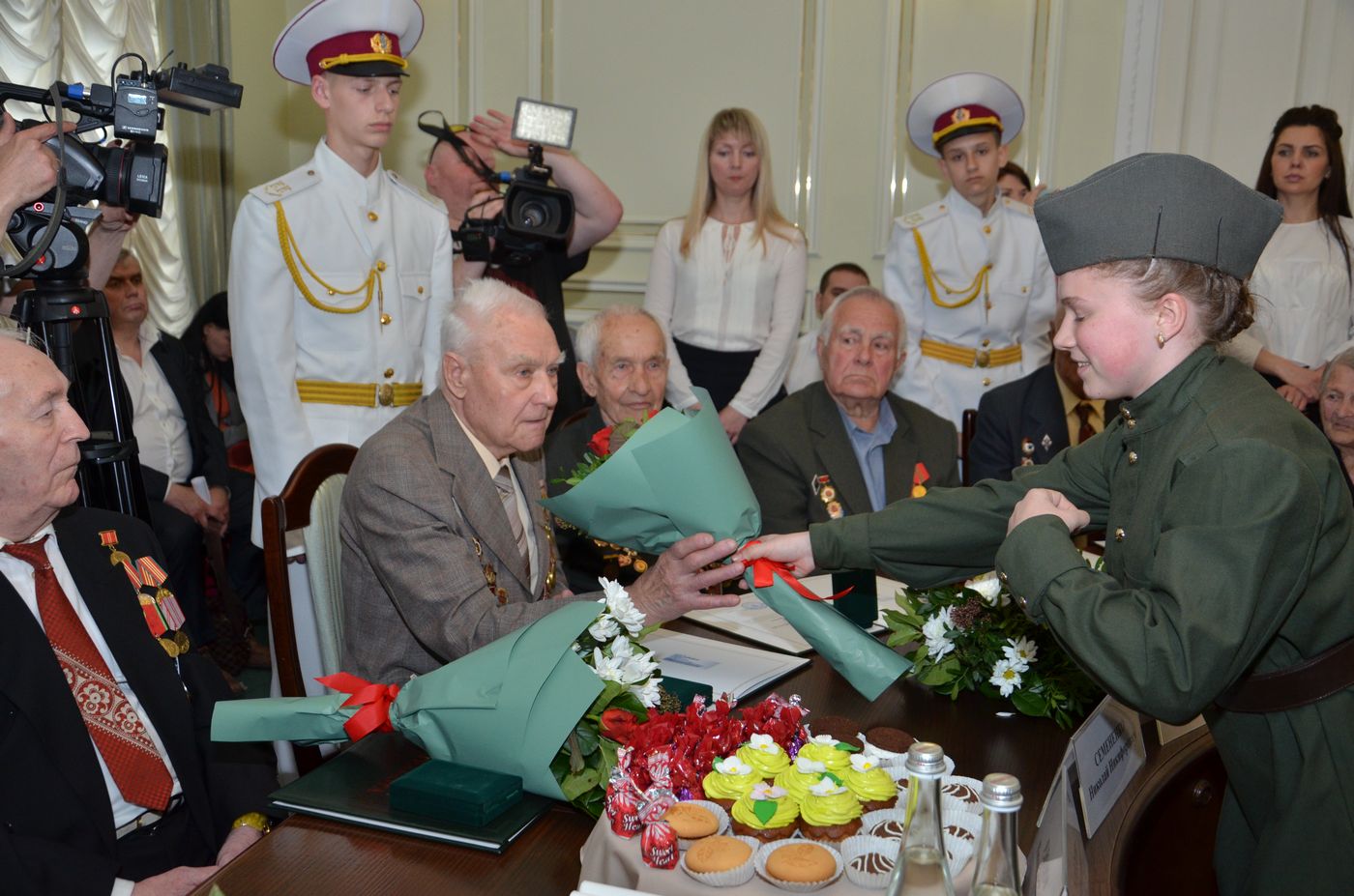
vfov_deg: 36.7
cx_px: 677
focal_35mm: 36
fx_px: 1351
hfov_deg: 53.2
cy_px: 448
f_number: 5.6
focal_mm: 24
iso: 640
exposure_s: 1/250
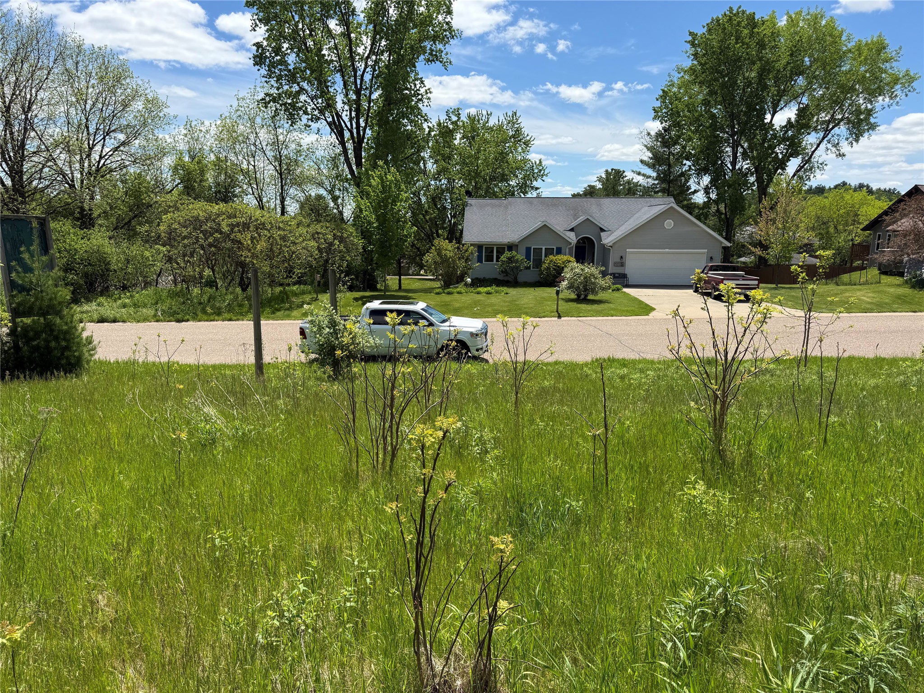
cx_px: 462
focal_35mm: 24
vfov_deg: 56.8
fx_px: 641
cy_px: 346
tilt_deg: -10.0
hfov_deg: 71.6
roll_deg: -0.8
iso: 80
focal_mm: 6.76
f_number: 1.78
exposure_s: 1/3953
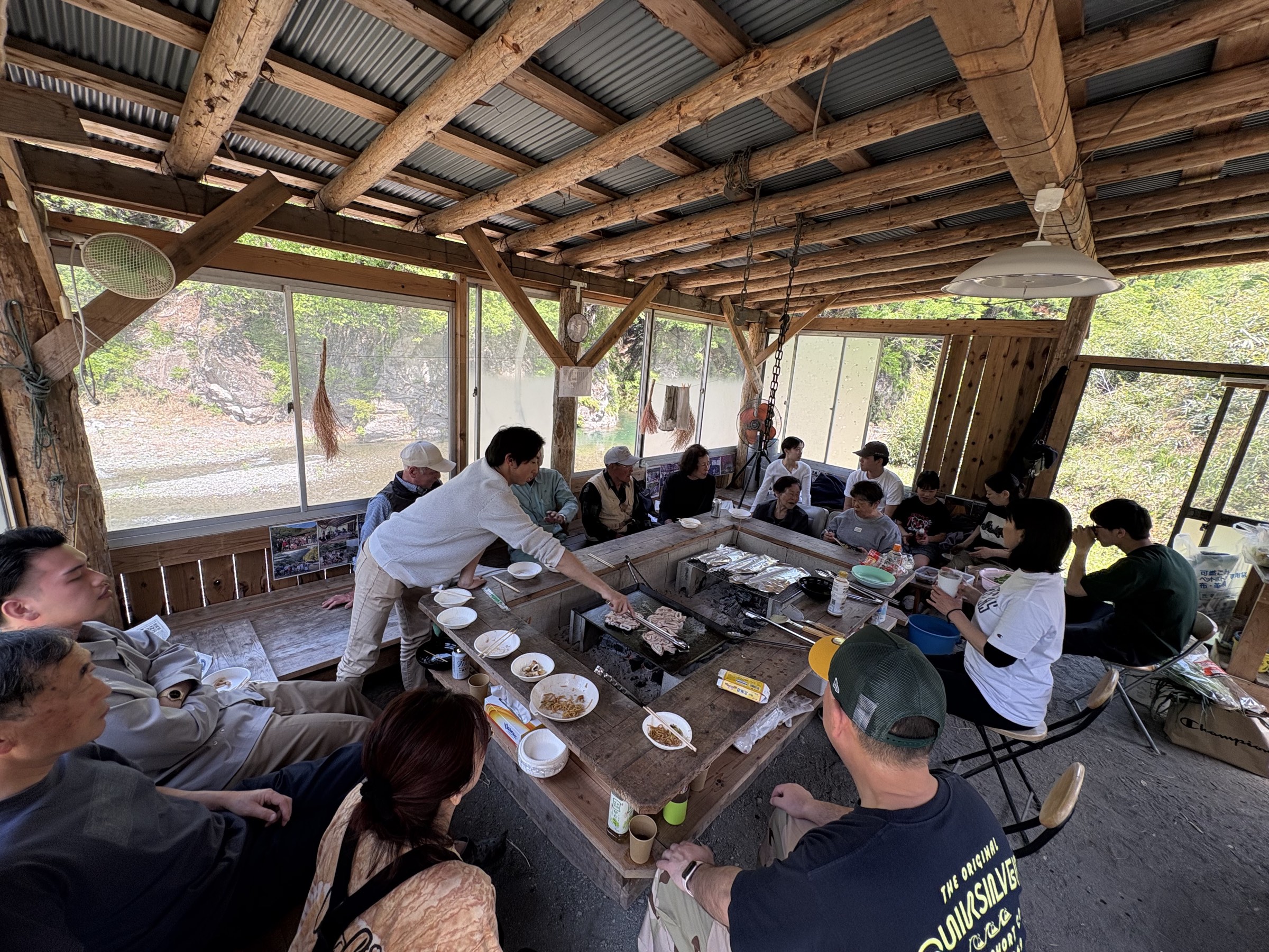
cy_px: 476
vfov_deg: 85.7
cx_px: 634
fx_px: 513
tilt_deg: -12.4
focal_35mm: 14
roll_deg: -5.2
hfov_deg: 102.1
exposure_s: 1/157
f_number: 2.2
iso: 40
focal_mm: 2.22
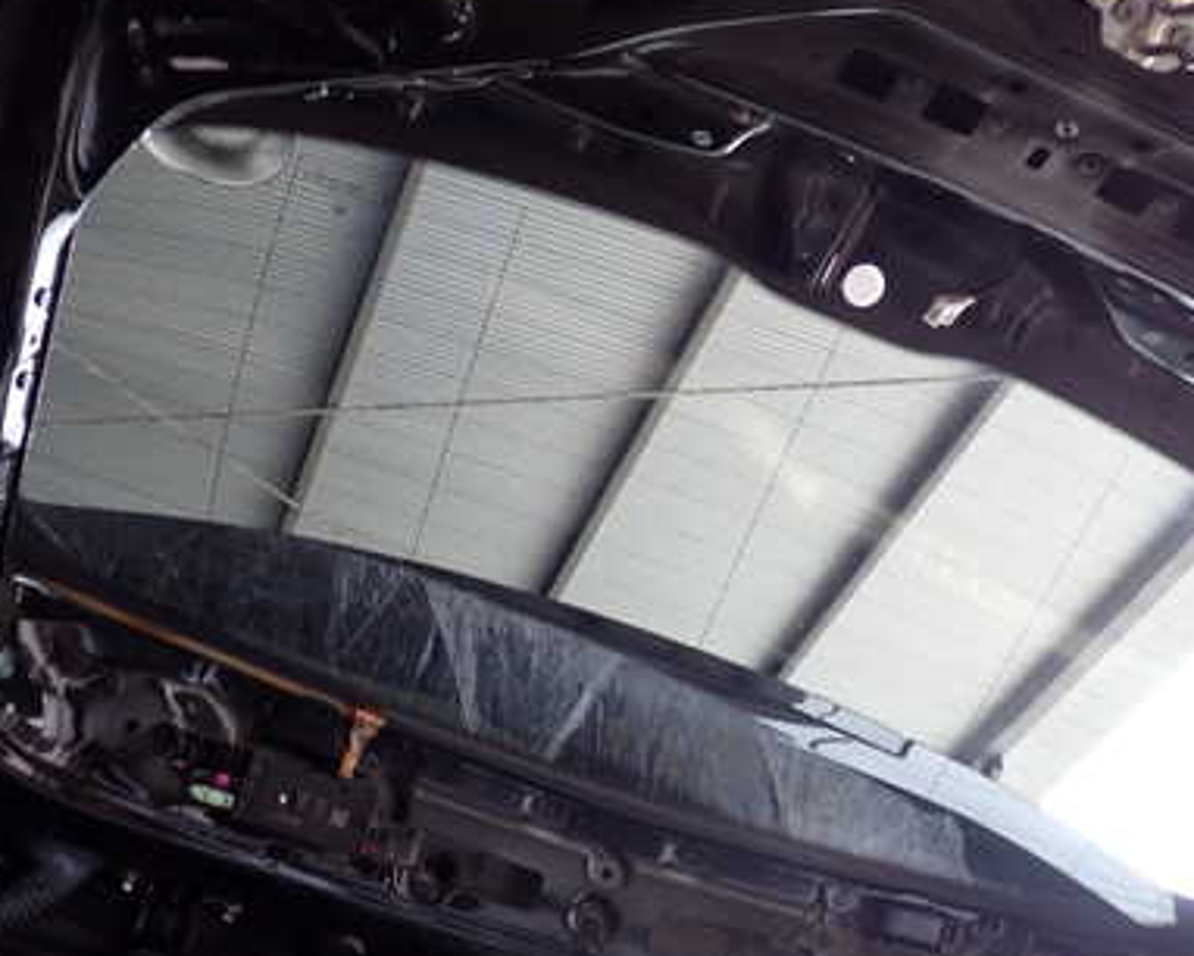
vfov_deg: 32.7
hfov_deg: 40.1
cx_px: 716
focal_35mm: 46
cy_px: 431
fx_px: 1626
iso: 125
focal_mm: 5.4
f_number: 2.3
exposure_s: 1/60
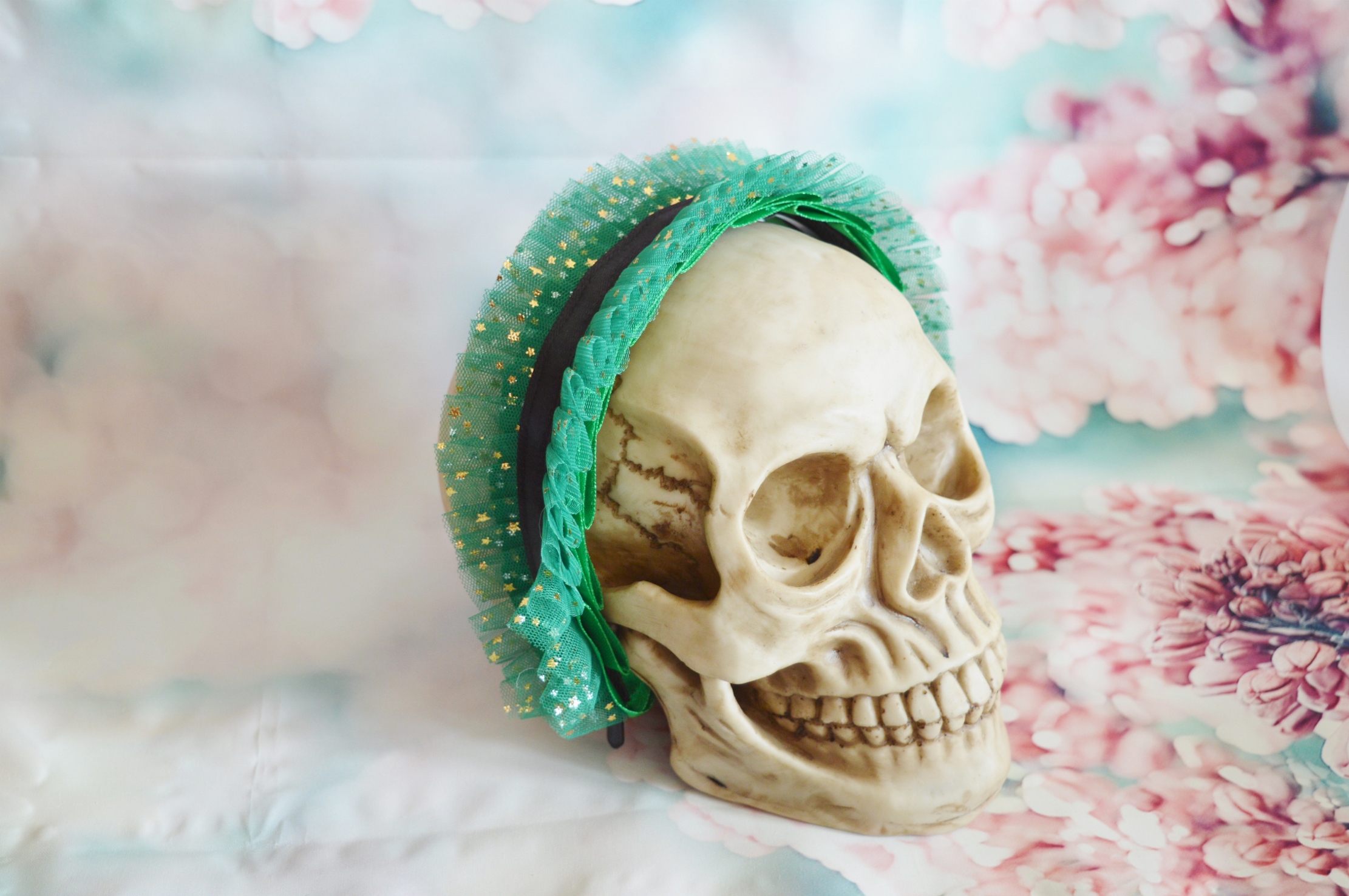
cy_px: 448
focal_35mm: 51
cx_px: 674
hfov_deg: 38.9
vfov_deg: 26.4
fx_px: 1909
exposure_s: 1/100
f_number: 4.5
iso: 400
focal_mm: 34
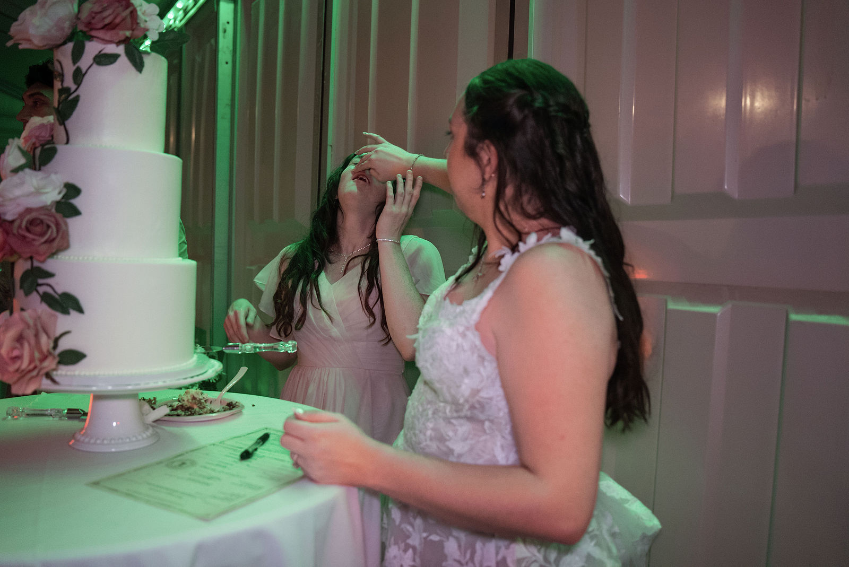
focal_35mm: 28
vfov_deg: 46.5
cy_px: 284
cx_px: 424
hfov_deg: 65.4
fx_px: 661
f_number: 2.8
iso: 8000
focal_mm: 28
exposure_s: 1/160
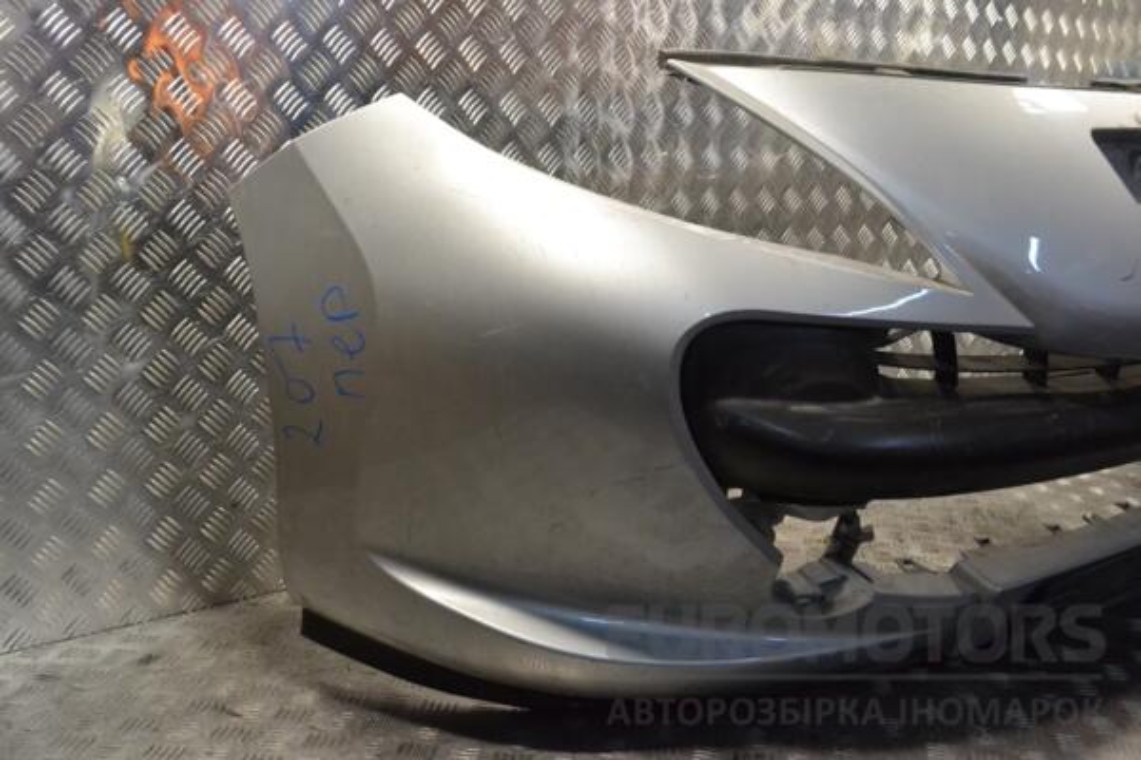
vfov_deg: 34.2
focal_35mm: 39
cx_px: 570
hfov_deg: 49.6
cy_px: 380
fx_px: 1236
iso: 3200
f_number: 8
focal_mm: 26
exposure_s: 1/250
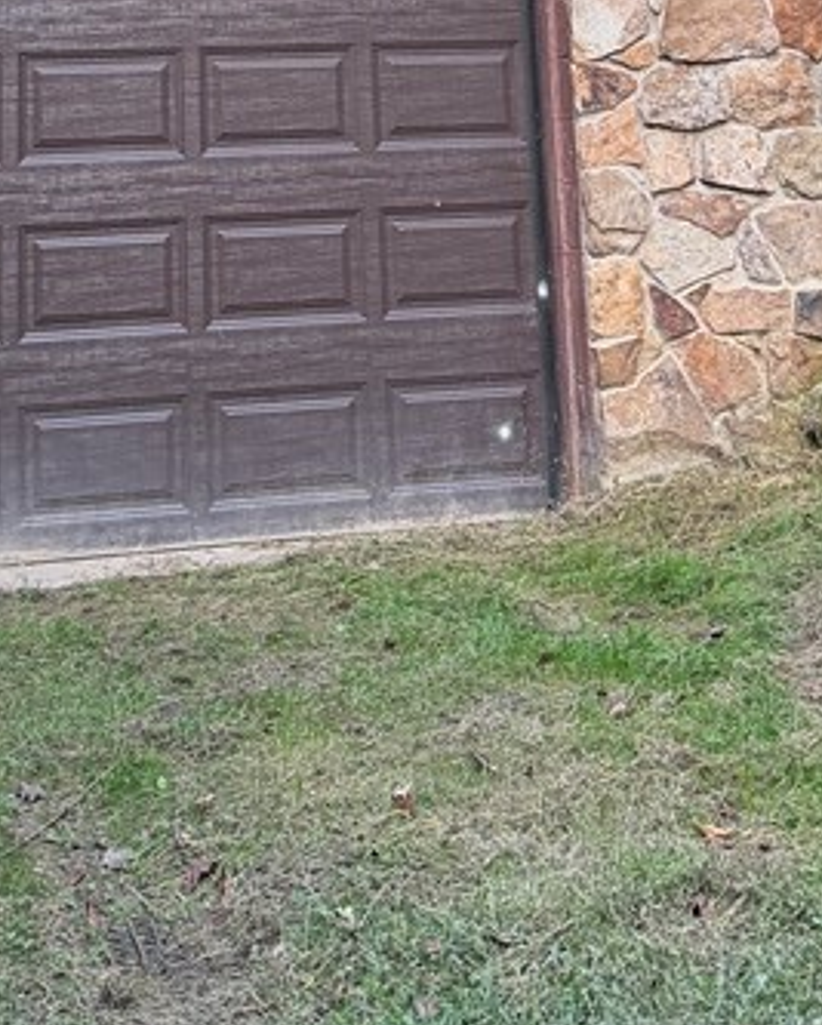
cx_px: 292
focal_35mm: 72
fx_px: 2187
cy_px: -354
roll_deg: +3.0
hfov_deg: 21.2
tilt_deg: +12.6
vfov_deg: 23.0
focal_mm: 6.76
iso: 200
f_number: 1.78
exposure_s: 1/82
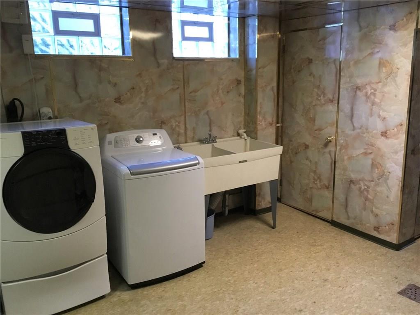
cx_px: 210
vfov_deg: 45.4
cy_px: 158
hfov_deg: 58.4
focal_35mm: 31
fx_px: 376
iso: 160
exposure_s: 1/30
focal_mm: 3.3
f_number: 2.4
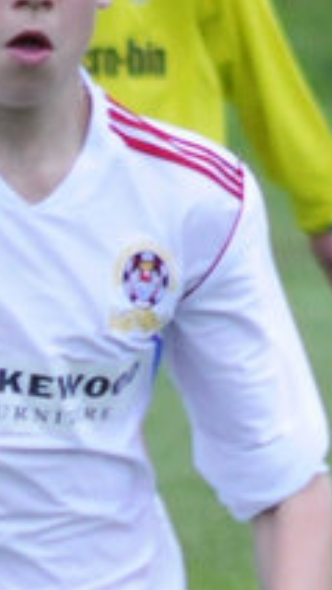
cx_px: -12
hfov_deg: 1.0
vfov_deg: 1.8
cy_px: 701
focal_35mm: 1181
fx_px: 18461
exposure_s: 1/640
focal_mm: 200
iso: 1000
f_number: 5.6
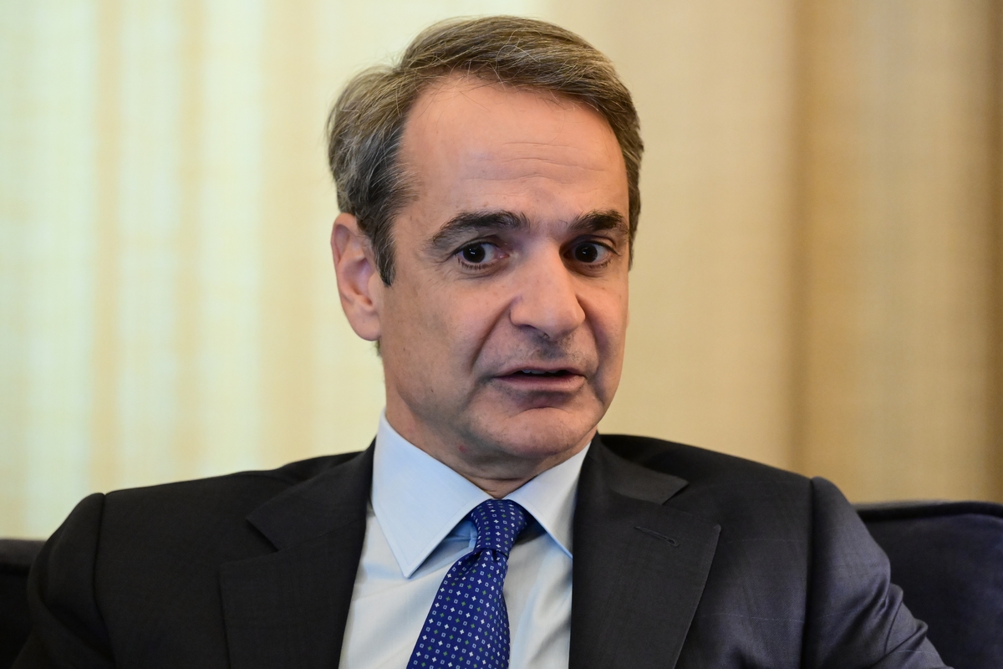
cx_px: 502
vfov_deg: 6.9
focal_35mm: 200
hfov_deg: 10.3
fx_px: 5572
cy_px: 334
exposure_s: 1/200
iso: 8000
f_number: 3.5
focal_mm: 200
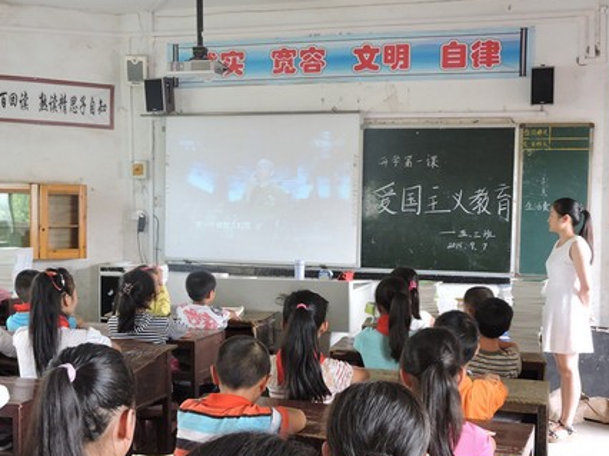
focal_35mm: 47
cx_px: 289
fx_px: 826
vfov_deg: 30.8
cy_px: 261
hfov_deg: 40.4
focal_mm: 7.2
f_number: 3.8
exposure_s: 1/20
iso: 400
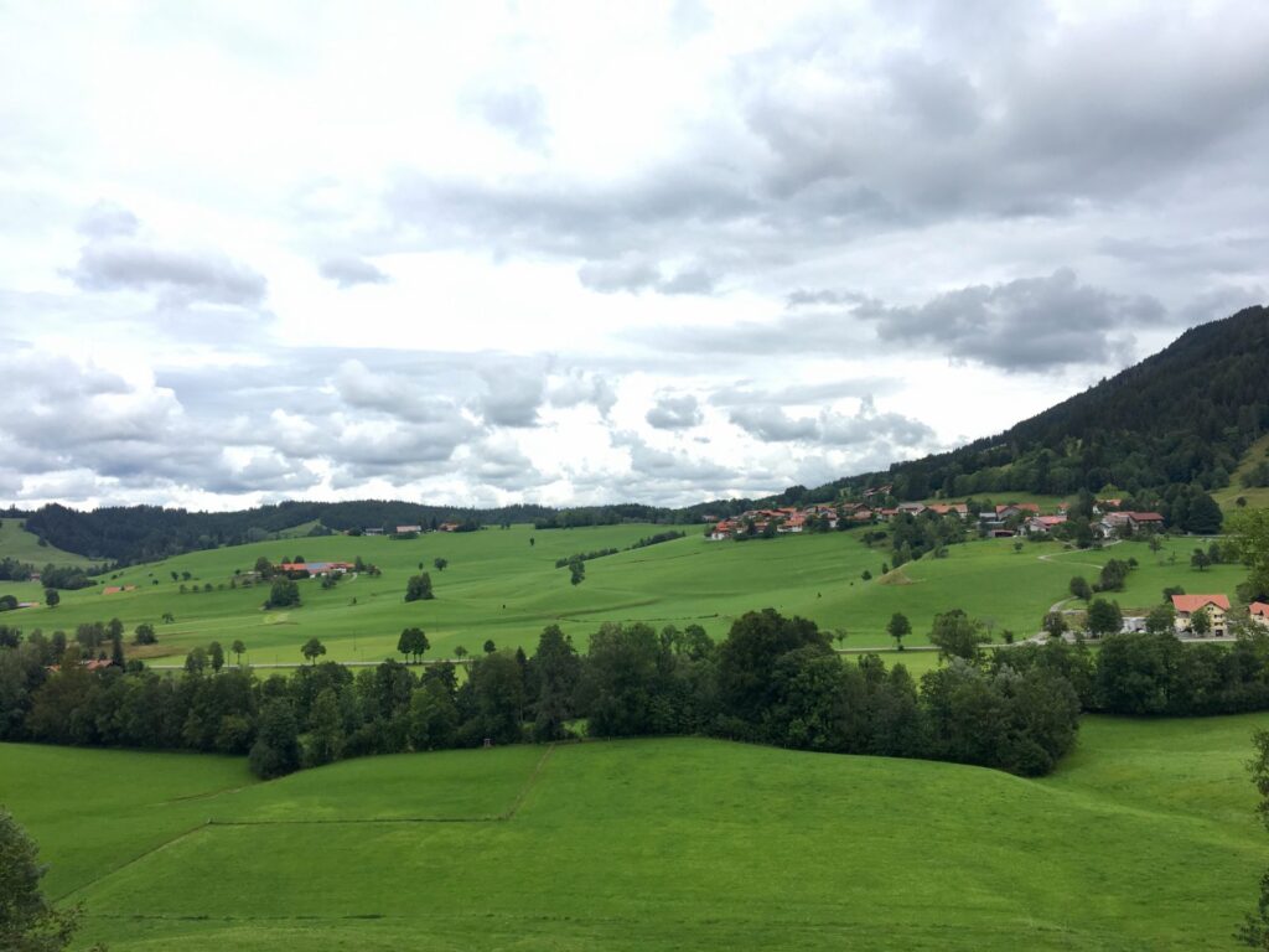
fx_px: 1063
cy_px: 476
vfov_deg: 48.2
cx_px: 634
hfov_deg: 61.7
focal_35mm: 29
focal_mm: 4.15
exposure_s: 1/962
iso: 25
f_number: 2.2
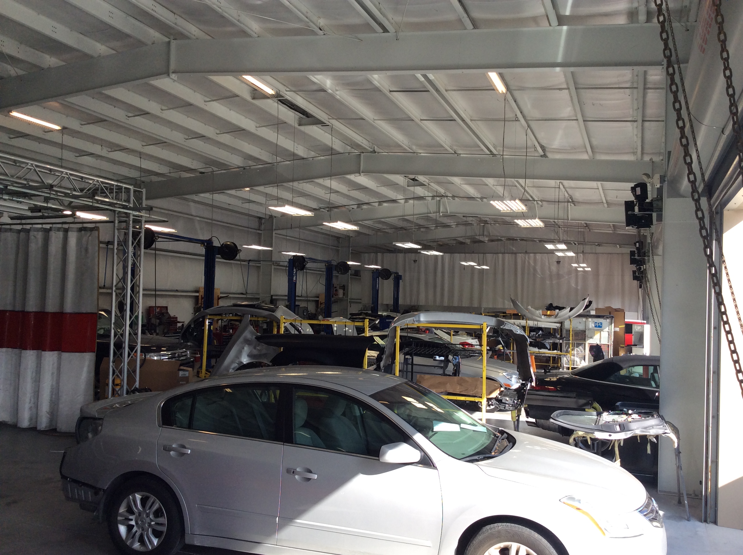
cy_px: 278
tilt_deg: +1.8
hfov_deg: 56.9
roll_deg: +0.1
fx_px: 686
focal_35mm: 32
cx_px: 372
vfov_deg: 44.1
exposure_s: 1/321
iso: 32
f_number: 2.4
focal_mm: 3.3
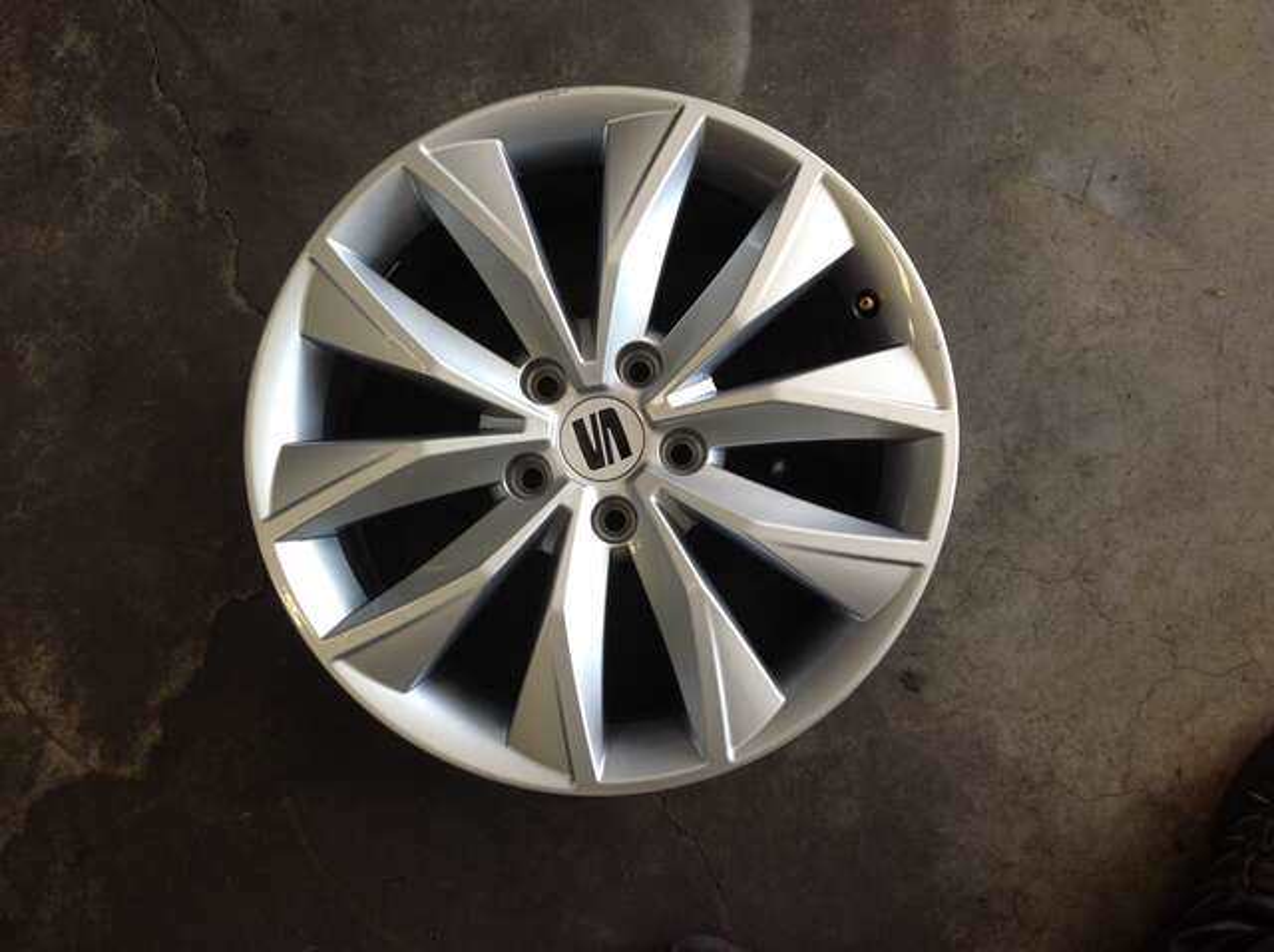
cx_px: 637
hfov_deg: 52.7
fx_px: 1286
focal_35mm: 35
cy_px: 476
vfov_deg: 40.6
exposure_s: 1/60
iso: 50
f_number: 2.4
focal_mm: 4.28
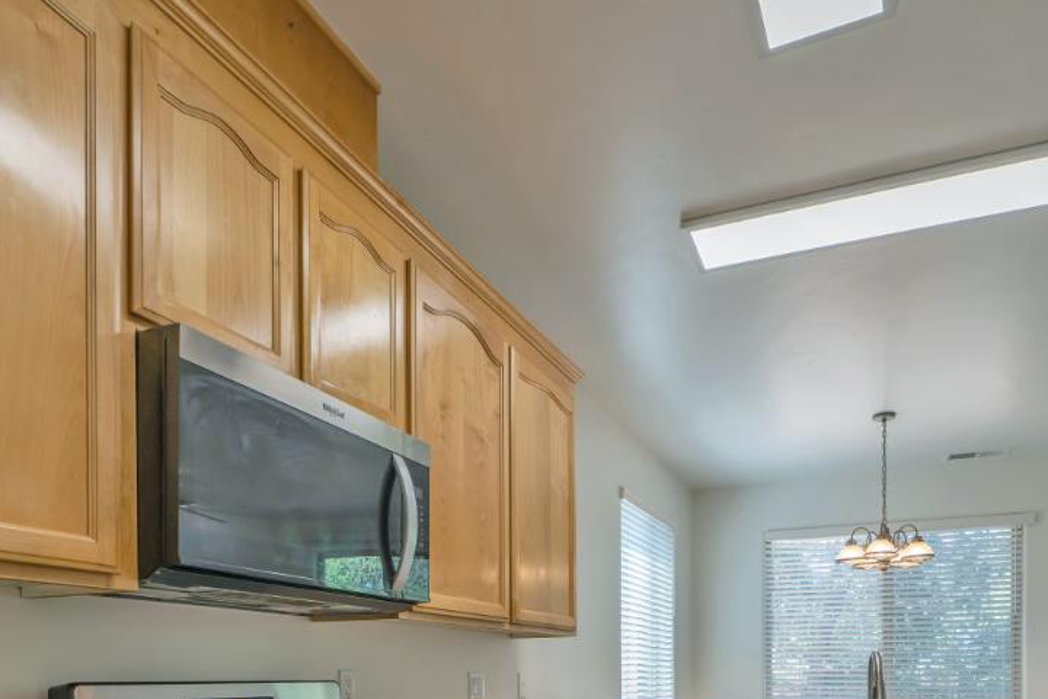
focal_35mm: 25
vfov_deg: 44.7
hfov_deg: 71.3
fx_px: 728
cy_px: 674
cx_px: 581
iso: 320
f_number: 6.3
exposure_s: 1/40
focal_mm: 12
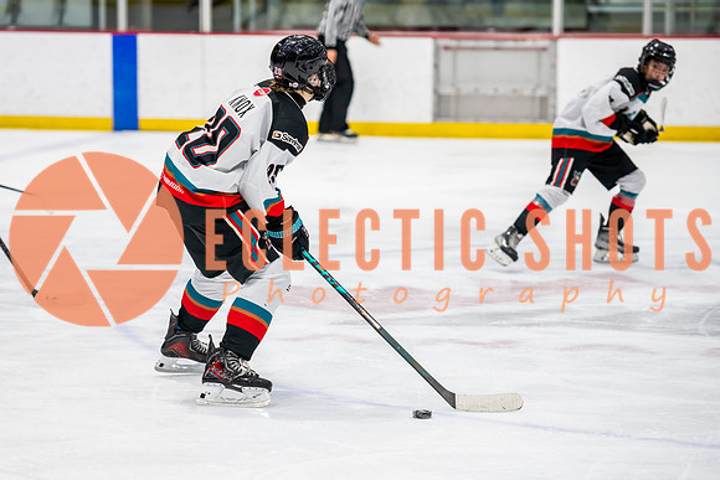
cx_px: 303
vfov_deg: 9.5
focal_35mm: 145
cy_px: 269
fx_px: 2904
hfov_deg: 14.1
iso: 1600
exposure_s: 1/800
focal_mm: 125
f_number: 3.2
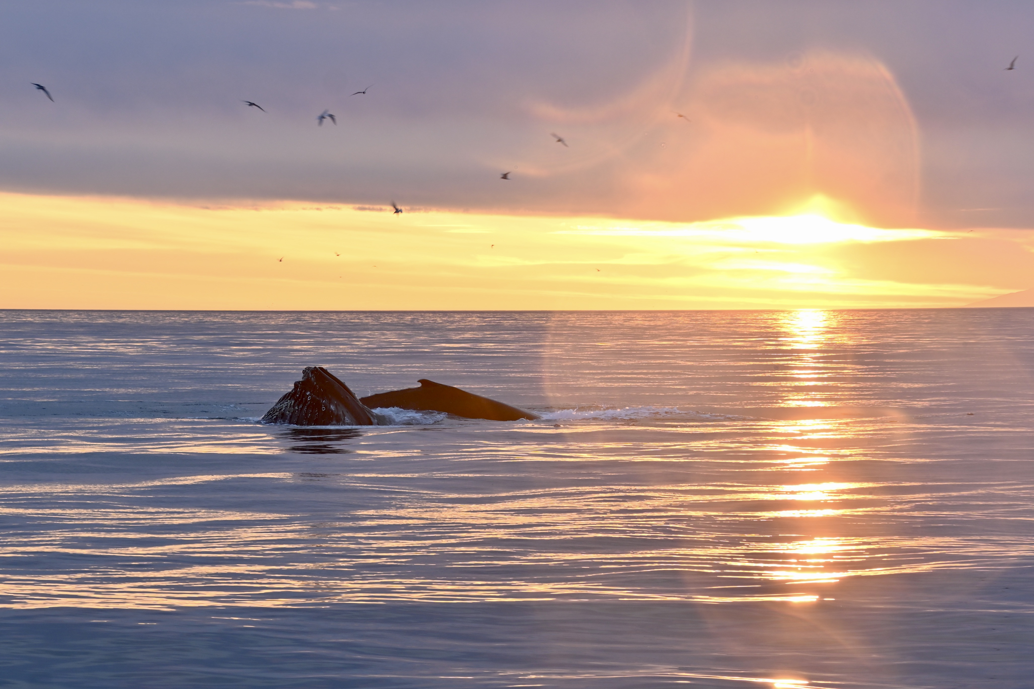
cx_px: 517
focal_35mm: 93
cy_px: 344
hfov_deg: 21.9
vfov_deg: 14.7
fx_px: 2671
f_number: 7.1
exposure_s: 1/60
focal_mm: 62
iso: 100
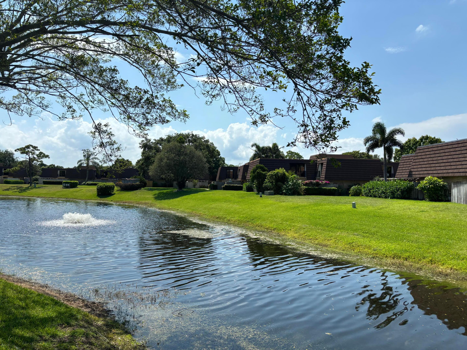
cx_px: 234
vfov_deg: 53.1
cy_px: 175
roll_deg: -1.1
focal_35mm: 26
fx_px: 351
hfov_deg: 67.3
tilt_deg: +1.3
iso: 50
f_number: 1.6
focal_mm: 5.96
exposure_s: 1/2710
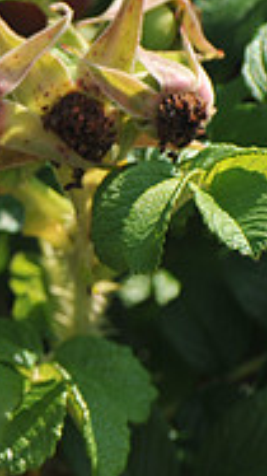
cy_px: 424
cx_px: -356
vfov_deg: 3.3
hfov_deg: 1.8
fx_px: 8288
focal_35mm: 658
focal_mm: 135
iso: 200
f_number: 9
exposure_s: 1/320
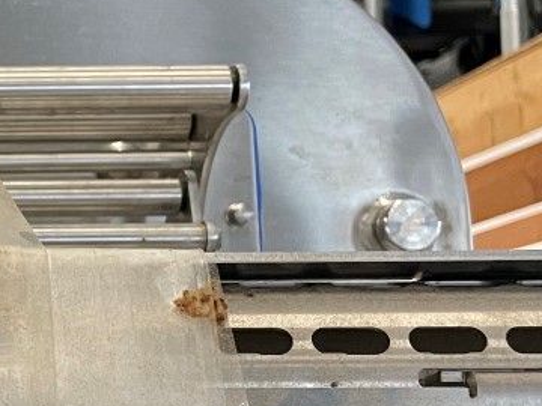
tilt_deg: +2.8
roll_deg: +0.4
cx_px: -301
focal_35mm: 104
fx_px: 1628
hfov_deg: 16.9
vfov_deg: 14.0
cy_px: 417
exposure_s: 1/50
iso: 125
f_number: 1.6
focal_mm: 4.2
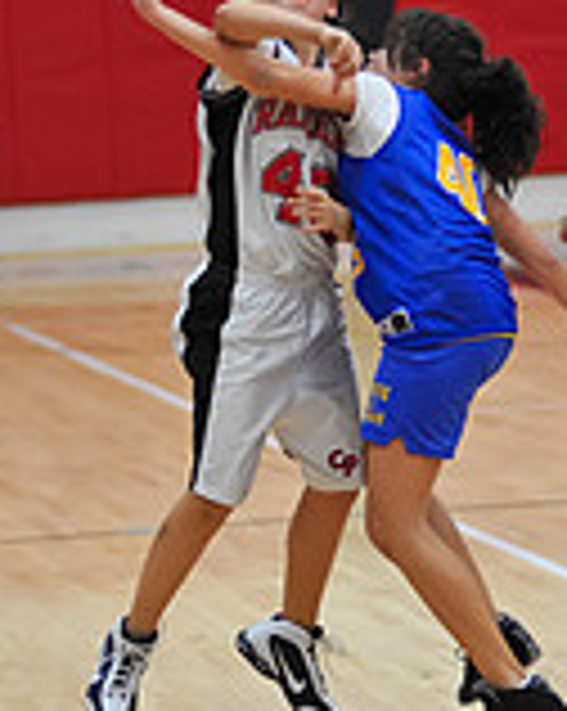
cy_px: 486
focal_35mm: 227
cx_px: 353
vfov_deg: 8.5
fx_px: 4771
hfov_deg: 6.8
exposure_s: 1/500
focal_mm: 85
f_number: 2
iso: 900
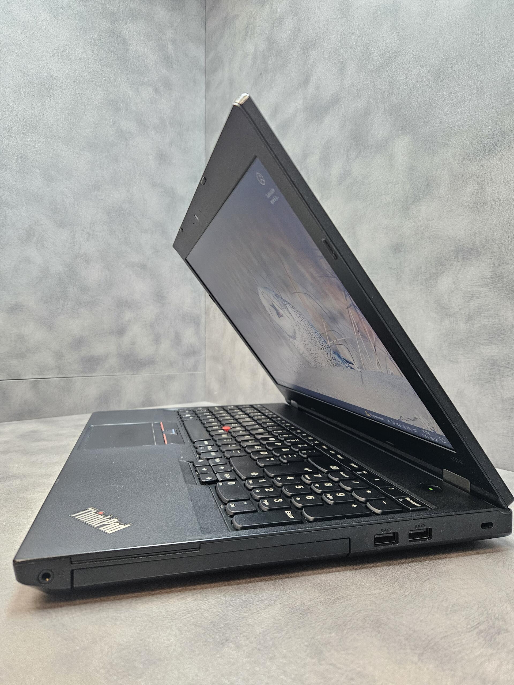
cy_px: 342
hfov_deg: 58.9
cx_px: 257
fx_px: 455
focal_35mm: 23
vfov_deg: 73.9
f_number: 1.8
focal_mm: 5.4
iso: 500
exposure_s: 1/100
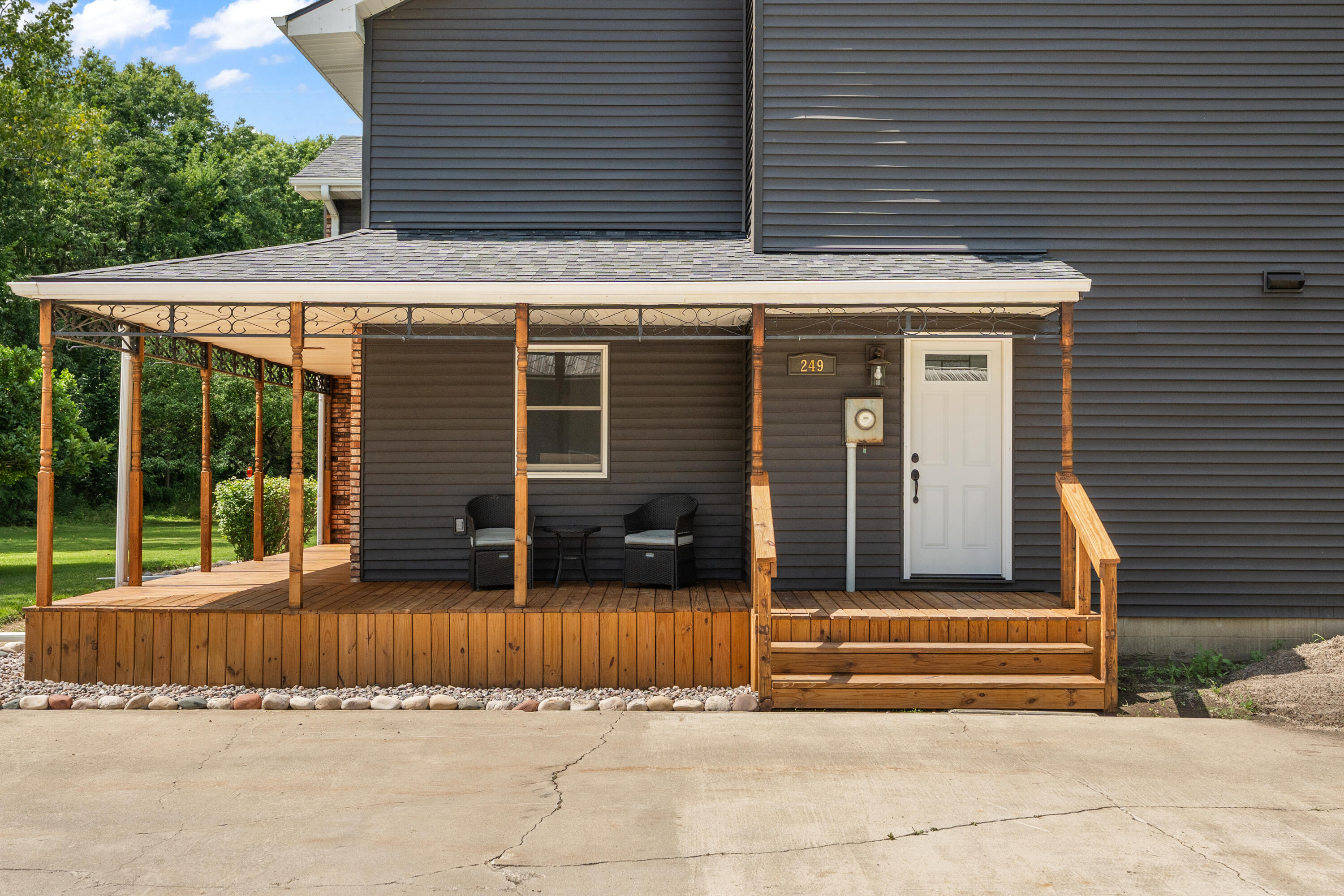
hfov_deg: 53.1
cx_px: 672
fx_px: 1344
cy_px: 448
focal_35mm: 36
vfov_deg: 36.9
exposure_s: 1/320
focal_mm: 24
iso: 400
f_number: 5.6
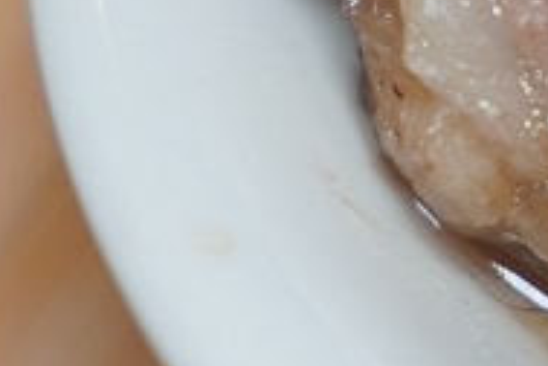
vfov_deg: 2.9
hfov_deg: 4.3
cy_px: -256
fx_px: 7260
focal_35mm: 477
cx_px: 493
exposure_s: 1/160
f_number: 4
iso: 250
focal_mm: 75
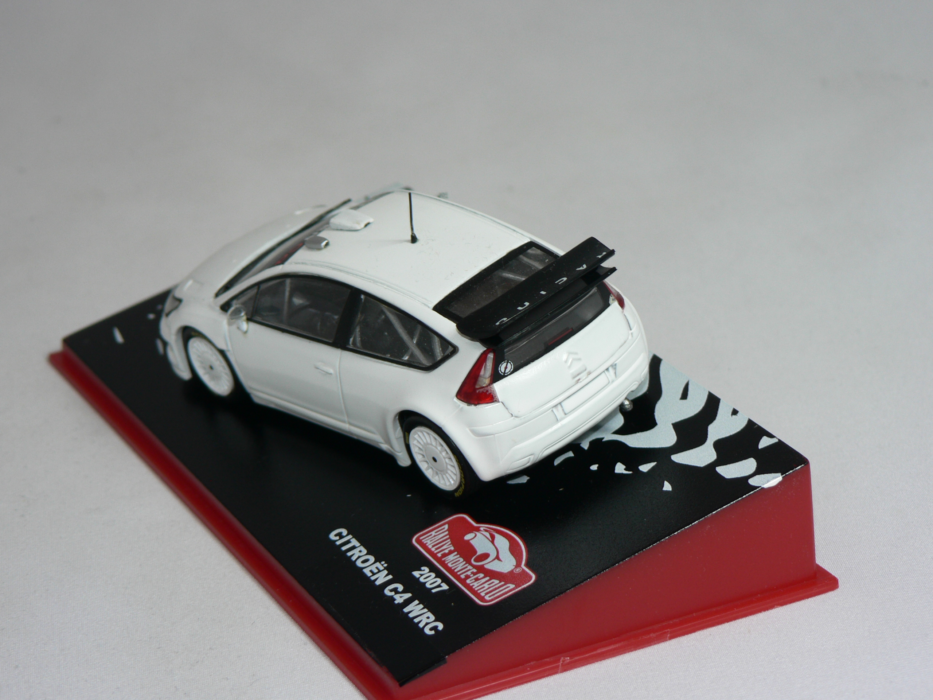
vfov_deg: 14.5
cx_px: 466
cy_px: 350
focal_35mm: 102
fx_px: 2749
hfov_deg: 19.3
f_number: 3.2
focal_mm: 16.9
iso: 80
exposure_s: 1/60
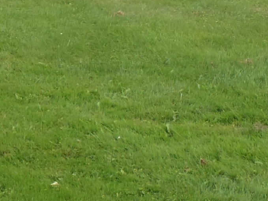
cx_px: 264
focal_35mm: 159
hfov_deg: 12.3
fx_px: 1231
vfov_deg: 9.2
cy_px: -60
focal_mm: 6.45
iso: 100
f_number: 4.5
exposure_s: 1/60
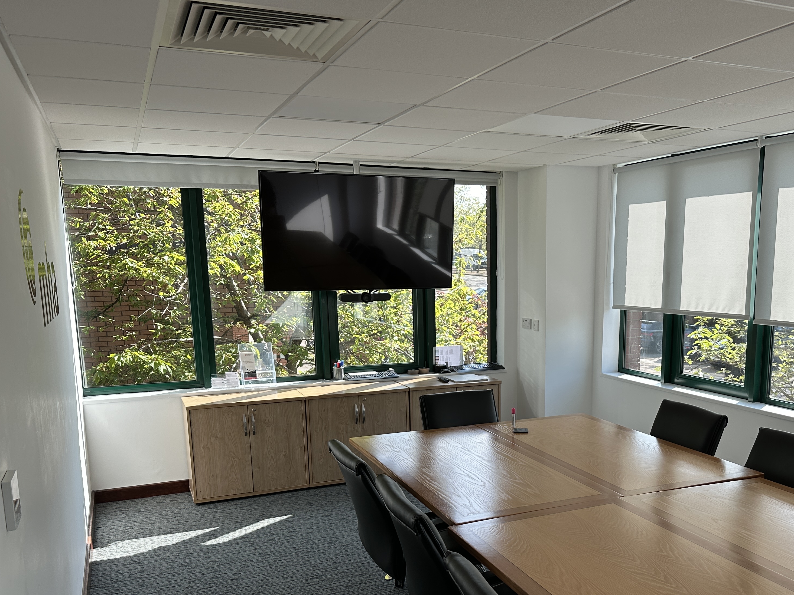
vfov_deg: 42.3
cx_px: 474
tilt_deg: -10.2
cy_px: 399
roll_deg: +2.3
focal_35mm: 33
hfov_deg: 55.0
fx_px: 757
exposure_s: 1/604
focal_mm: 6.86
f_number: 1.78
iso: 80
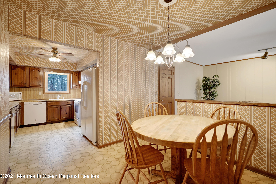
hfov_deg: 96.7
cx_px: 138
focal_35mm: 16
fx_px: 123
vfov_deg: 73.7
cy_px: 92
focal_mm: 16
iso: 400
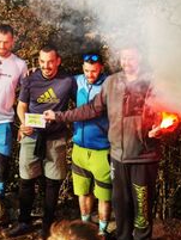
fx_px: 1198
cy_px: 31
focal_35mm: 172
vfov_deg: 11.4
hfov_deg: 8.6
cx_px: 31
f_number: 3.5
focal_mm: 16.85
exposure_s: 1/215
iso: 50
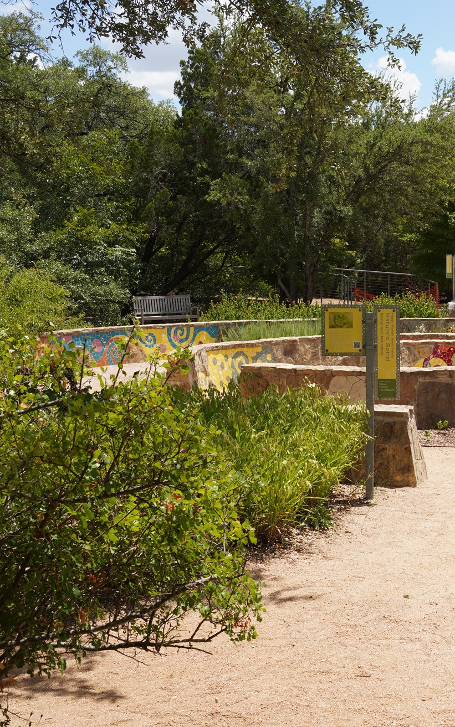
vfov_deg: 34.5
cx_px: 519
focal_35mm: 59
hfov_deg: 20.8
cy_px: 359
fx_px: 1170
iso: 160
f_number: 16
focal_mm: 38
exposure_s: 1/100
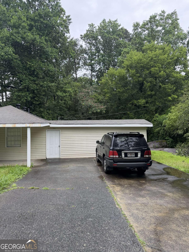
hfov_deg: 56.8
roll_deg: +1.6
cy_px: 126
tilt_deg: +1.2
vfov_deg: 71.6
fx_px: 175
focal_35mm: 24
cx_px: 94
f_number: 1.78
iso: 100
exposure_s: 1/342
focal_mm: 6.76
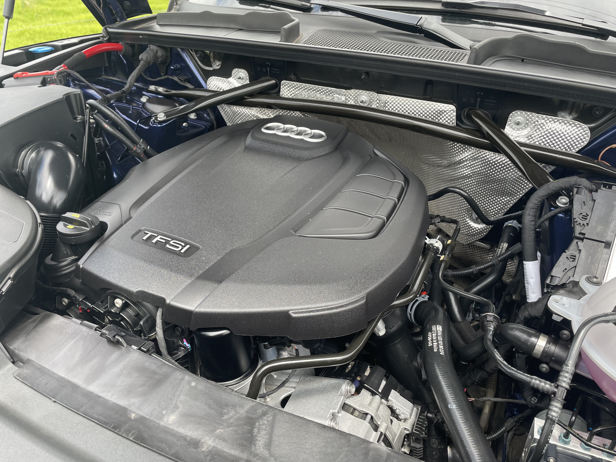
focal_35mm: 26
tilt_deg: -28.8
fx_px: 463
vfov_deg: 53.1
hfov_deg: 67.3
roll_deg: -2.3
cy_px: 231
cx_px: 308
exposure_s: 1/294
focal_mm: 4.2
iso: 32
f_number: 1.6
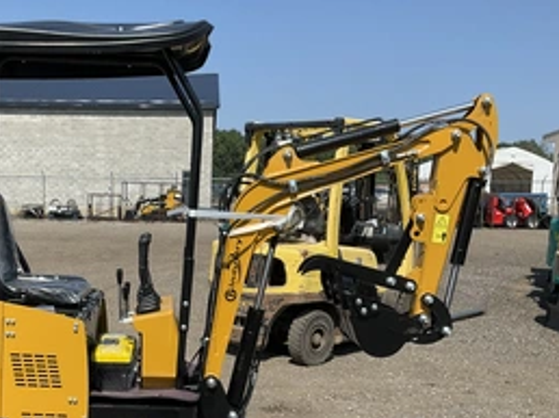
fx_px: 726
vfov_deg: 31.9
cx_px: 152
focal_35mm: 45
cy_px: 271
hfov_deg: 41.1
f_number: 1.8
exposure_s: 1/1912
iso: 25
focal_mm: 3
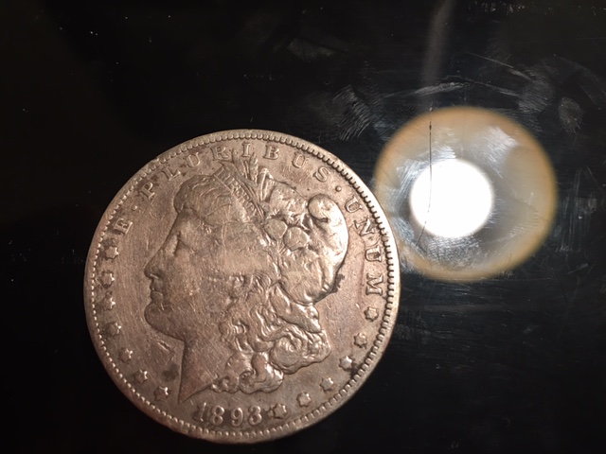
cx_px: 303
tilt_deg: -75.0
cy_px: 227
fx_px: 508
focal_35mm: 29
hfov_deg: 61.7
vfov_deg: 48.2
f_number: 2.2
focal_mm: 4.15
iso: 32
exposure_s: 1/15
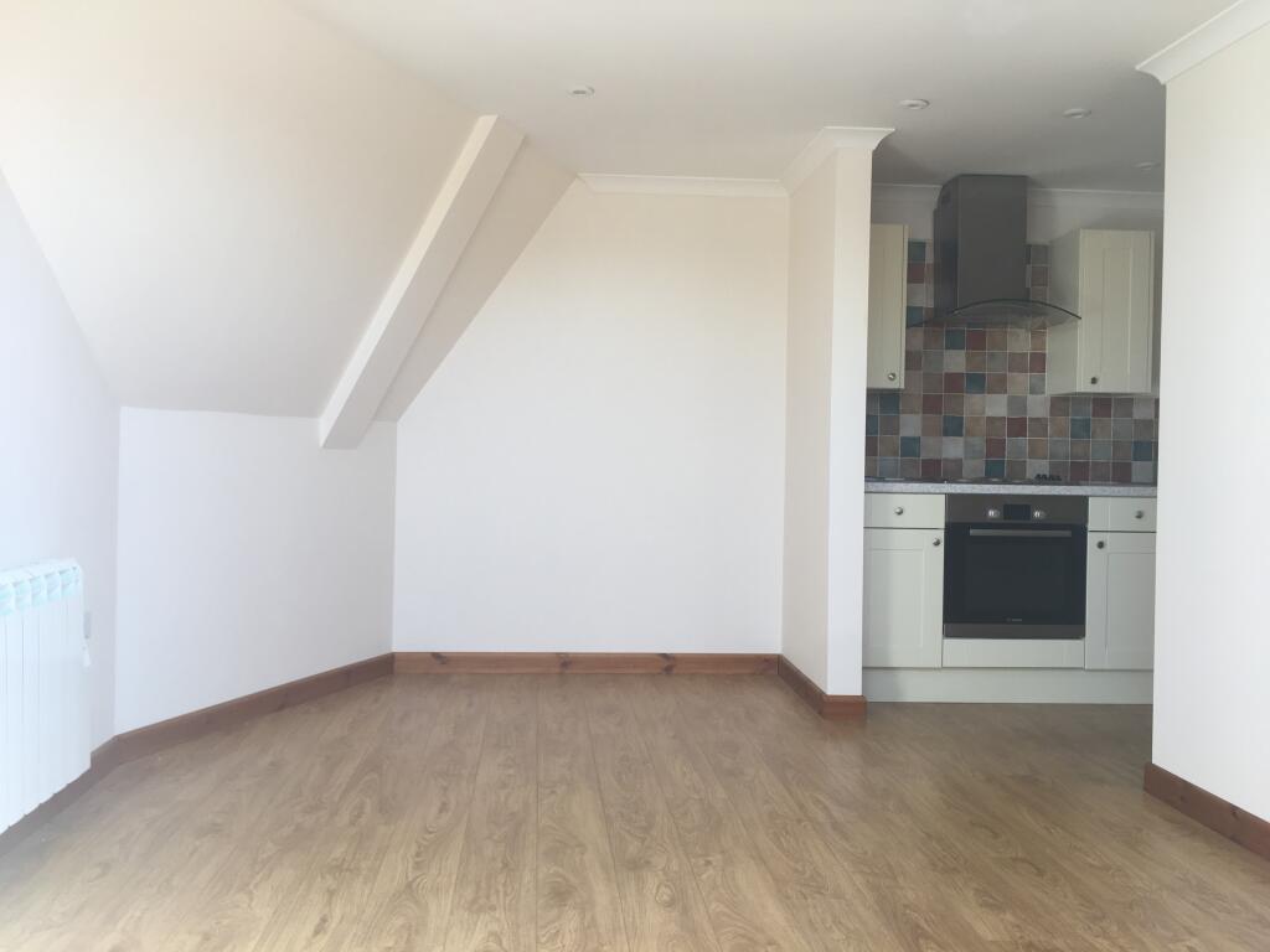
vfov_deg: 48.2
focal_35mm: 29
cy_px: 476
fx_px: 1064
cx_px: 635
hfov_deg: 61.7
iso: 32
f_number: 2.2
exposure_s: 1/50
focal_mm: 4.15
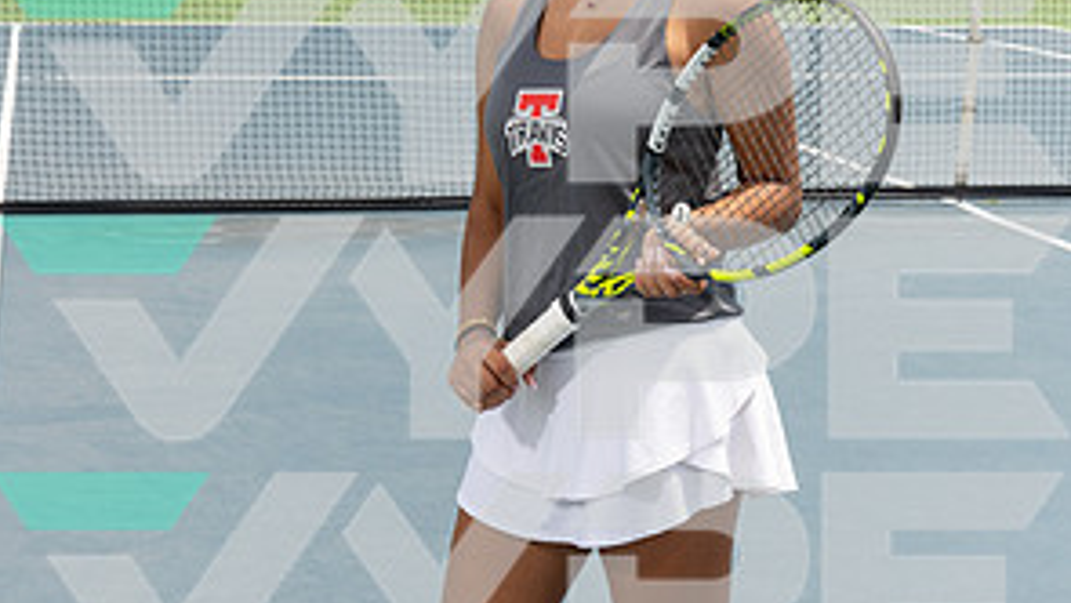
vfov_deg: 15.1
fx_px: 2272
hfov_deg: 26.5
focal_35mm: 80
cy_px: 331
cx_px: 534
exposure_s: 1/250
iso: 100
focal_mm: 50
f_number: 11
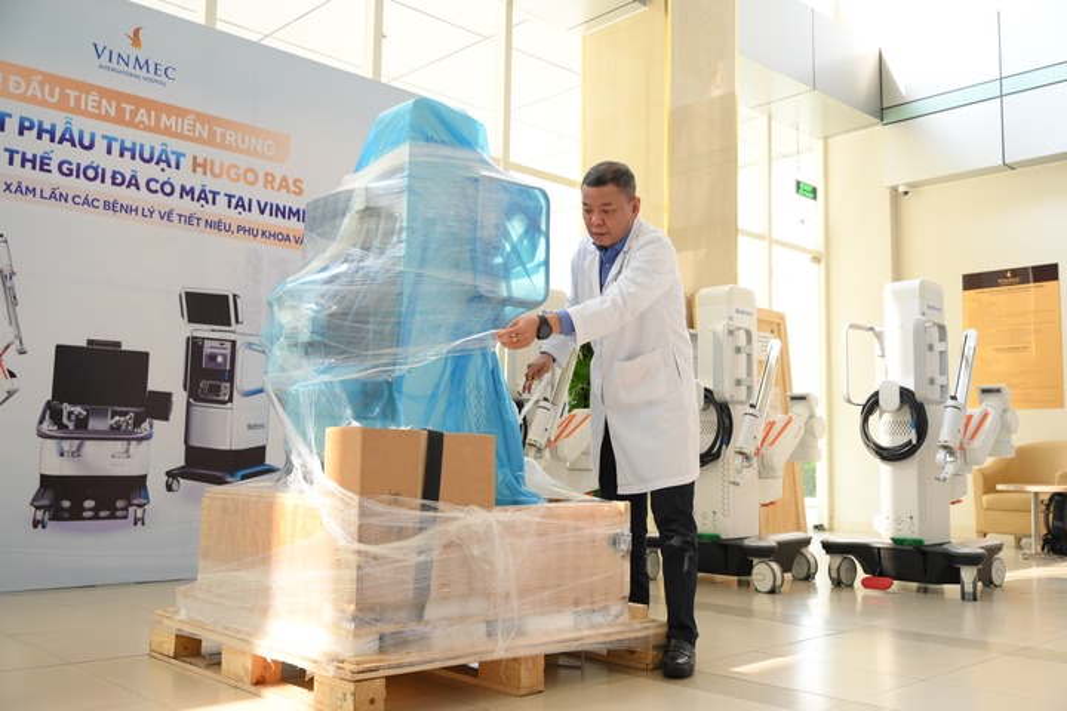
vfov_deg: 41.1
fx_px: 948
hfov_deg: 58.7
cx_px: 534
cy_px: 356
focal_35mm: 32
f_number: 4
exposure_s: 1/160
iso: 800
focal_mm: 32
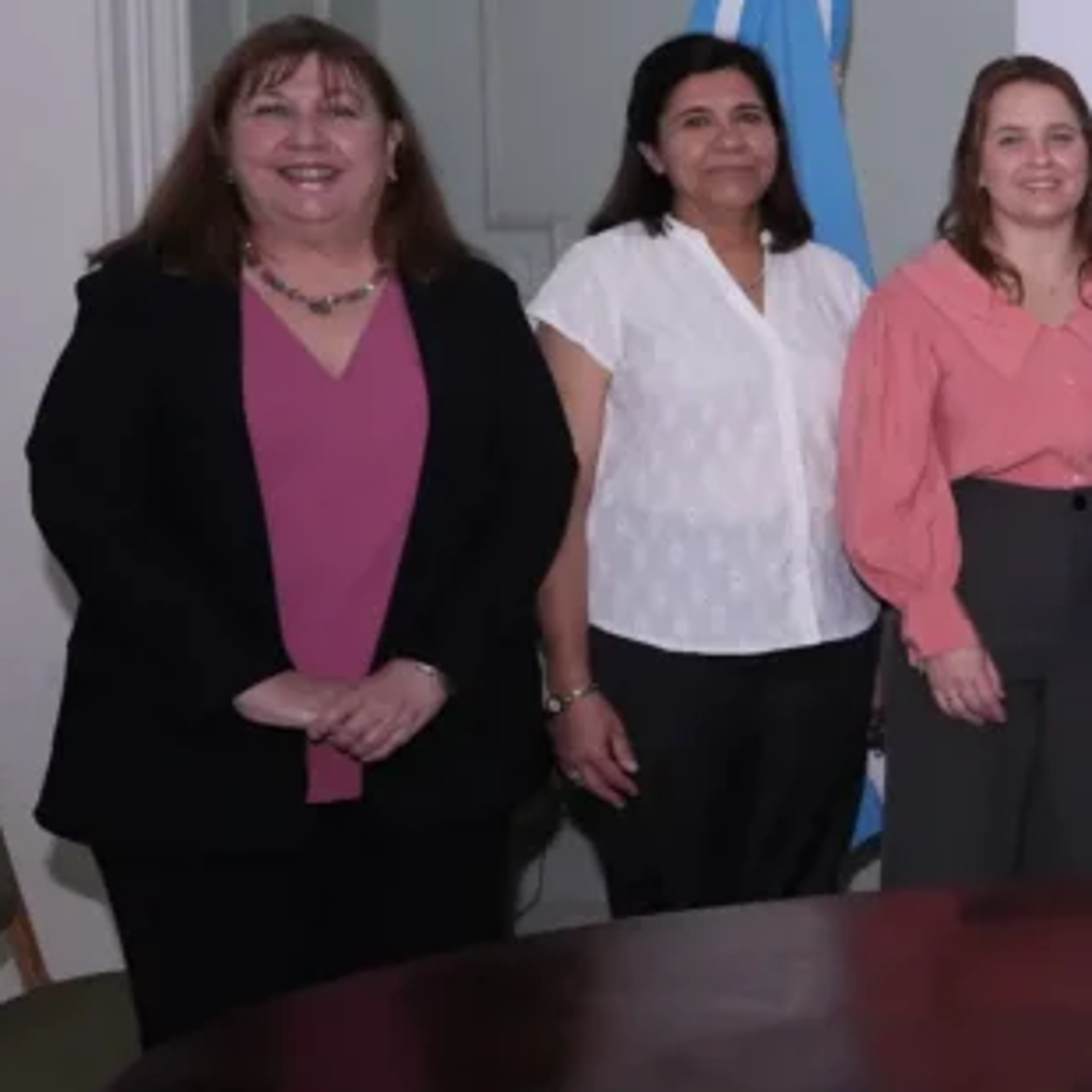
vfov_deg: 28.9
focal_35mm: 59
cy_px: 400
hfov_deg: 22.9
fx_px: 2106
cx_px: 1684
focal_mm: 21
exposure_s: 1/125
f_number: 4.5
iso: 1000
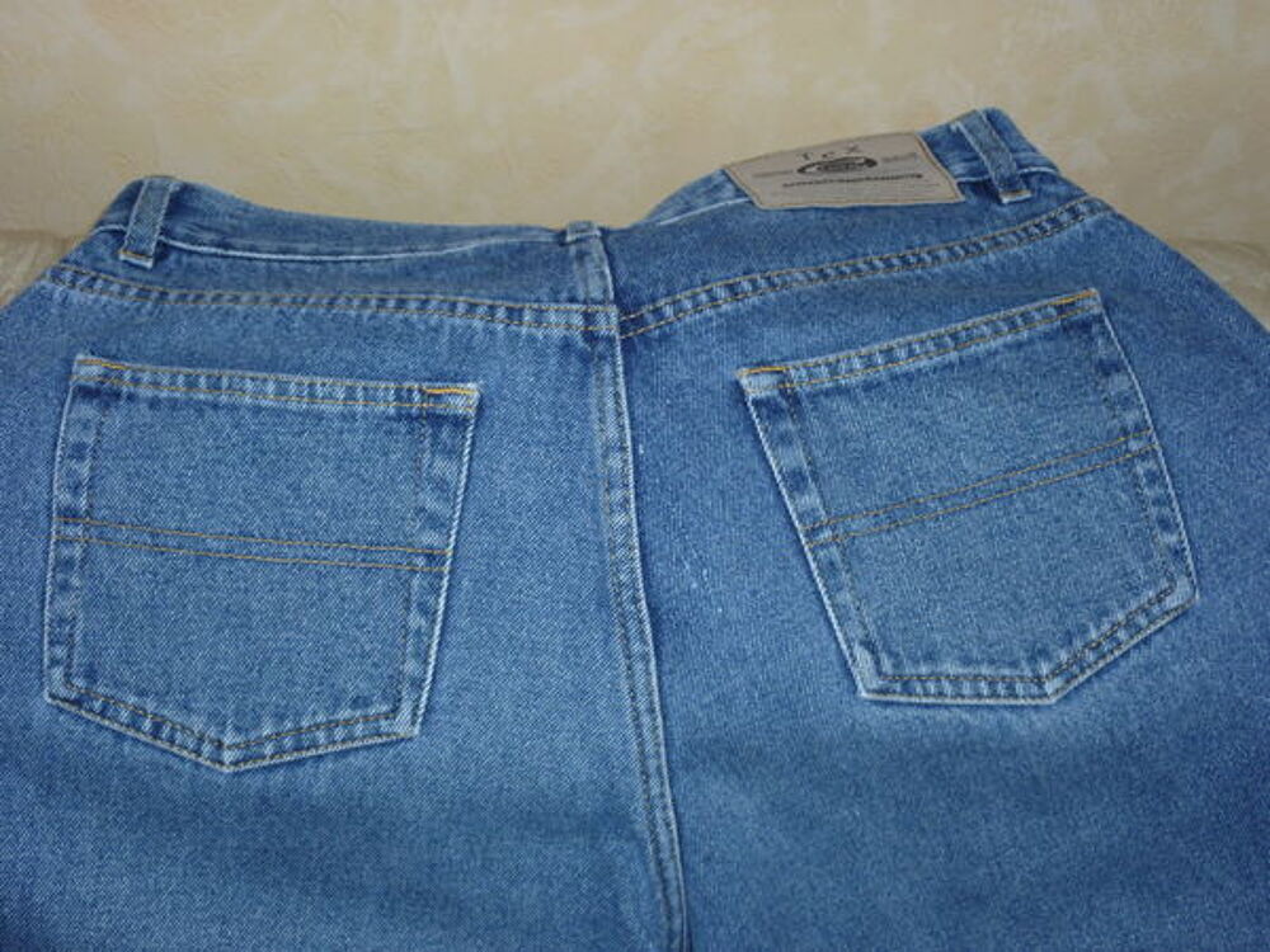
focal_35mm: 40
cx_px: 635
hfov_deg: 46.8
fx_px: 1468
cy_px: 476
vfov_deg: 36.0
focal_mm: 7.2
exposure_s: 1/30
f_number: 4
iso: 100
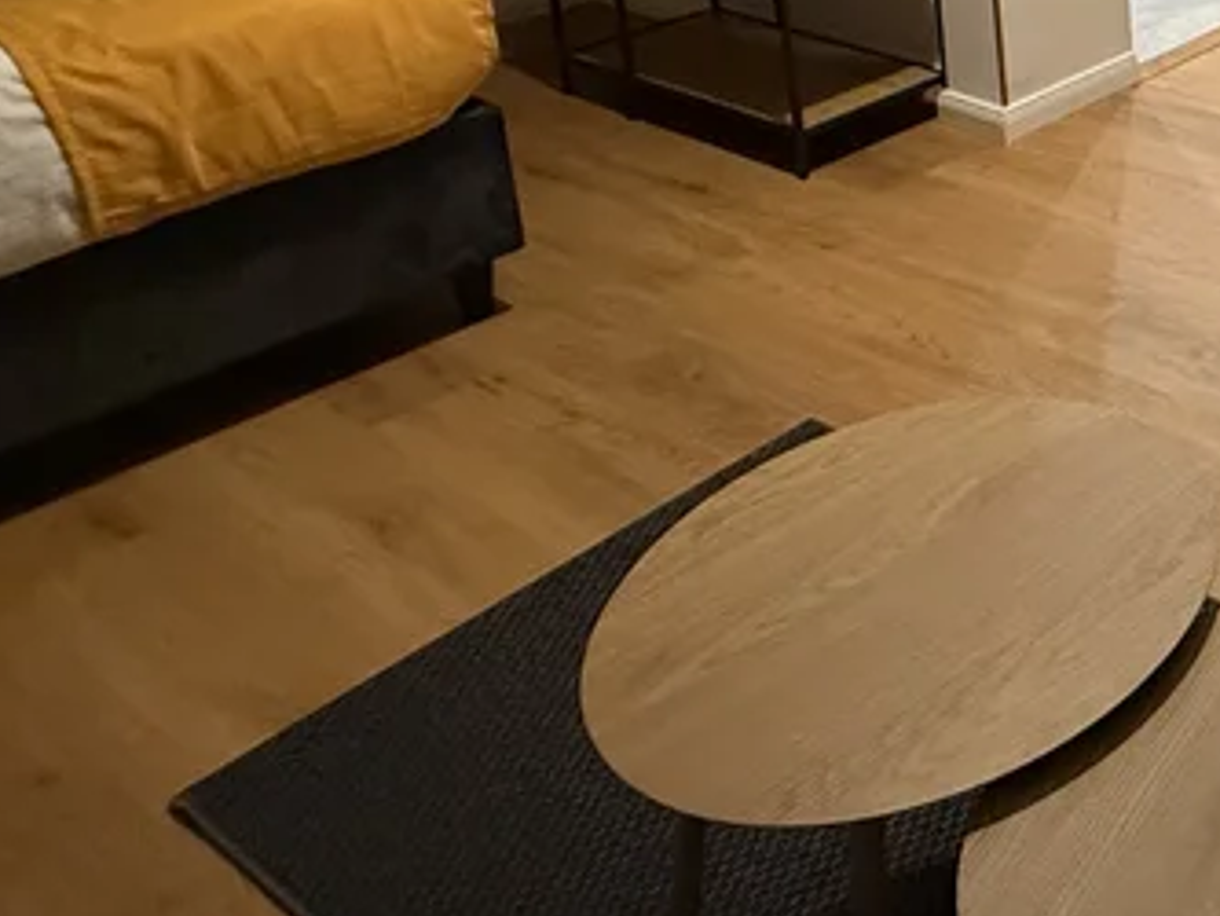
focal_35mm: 42
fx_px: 1481
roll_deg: -0.4
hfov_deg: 34.2
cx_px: 1524
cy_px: -132
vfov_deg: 30.2
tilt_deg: -13.5
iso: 640
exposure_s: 1/60
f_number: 2.2
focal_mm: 2.22
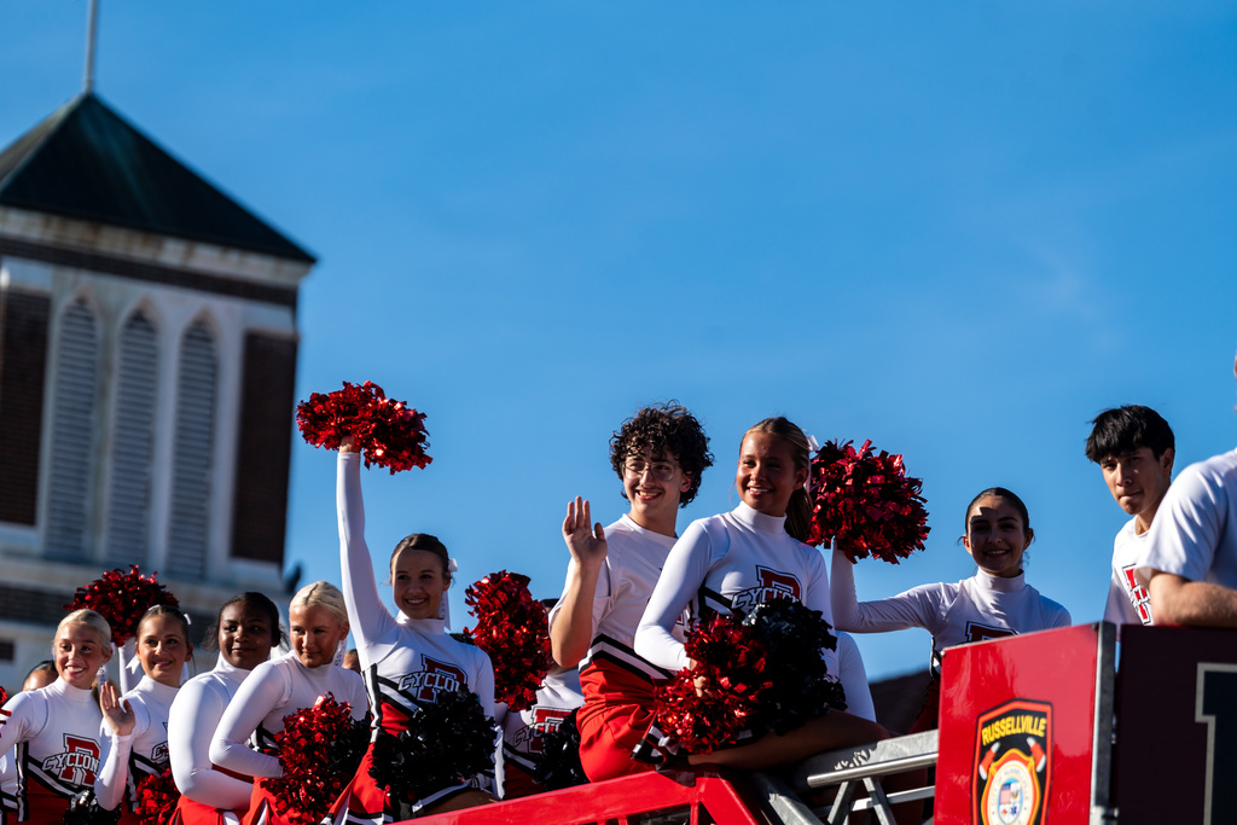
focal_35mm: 167
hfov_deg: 12.3
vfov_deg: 8.2
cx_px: 618
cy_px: 412
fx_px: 5739
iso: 200
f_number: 4
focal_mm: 167
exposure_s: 1/2500
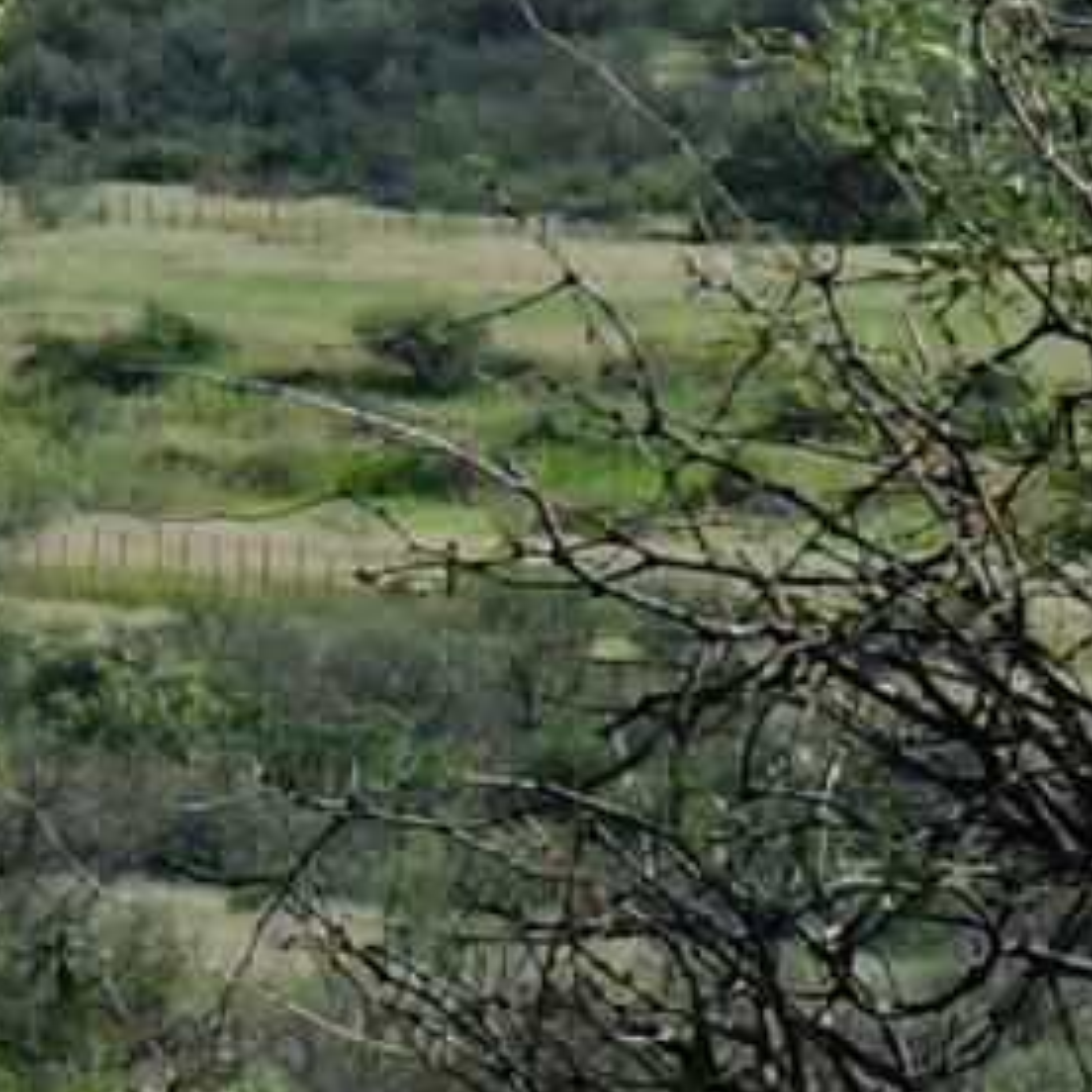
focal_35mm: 757
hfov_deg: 2.3
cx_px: -297
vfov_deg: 2.3
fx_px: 27018
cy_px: -1650
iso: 800
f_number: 13
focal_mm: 55
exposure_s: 1/1250
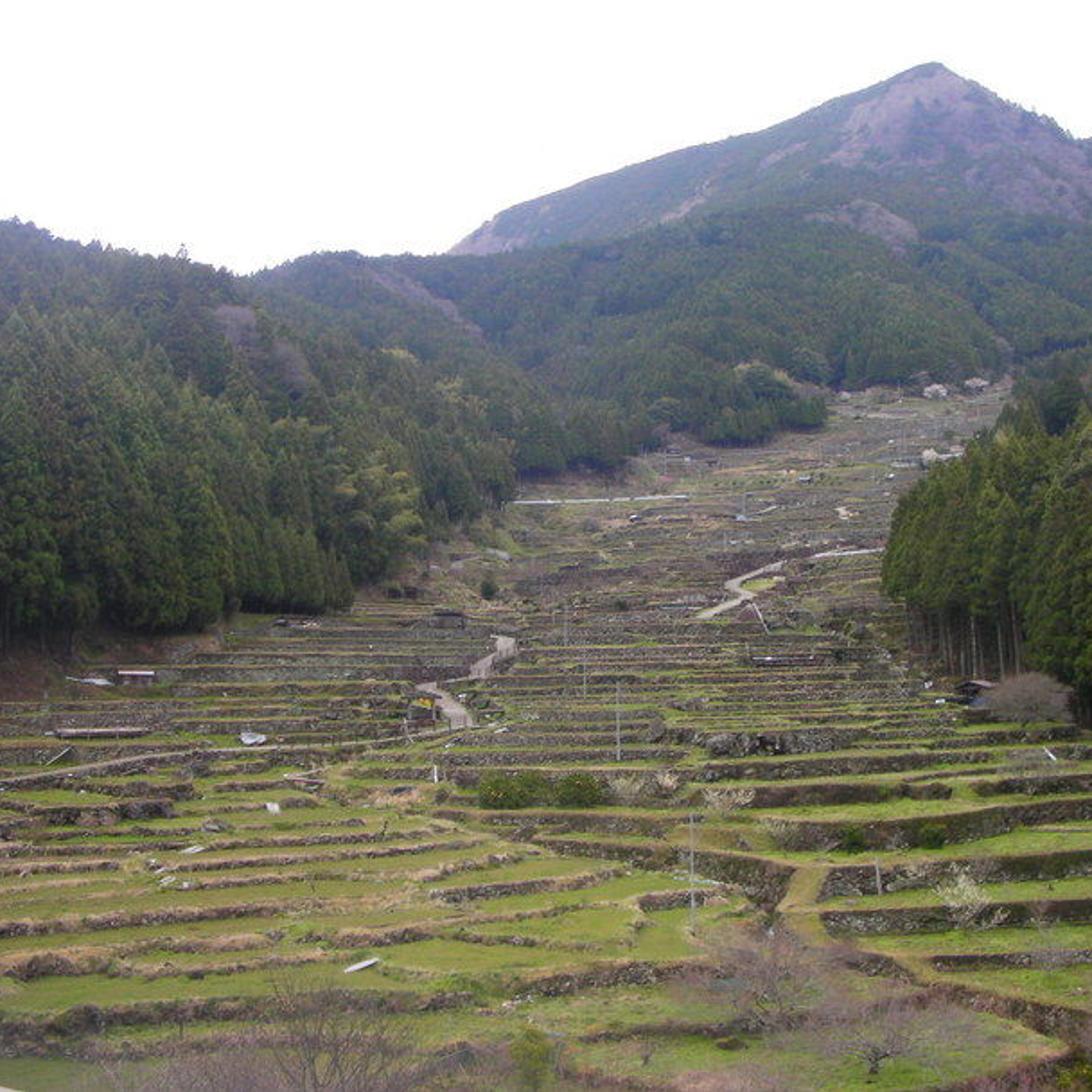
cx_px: 682
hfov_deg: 37.3
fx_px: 1606
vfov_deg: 37.6
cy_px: 545
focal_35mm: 45
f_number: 3.5
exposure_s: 1/145
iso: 50
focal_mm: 6.3
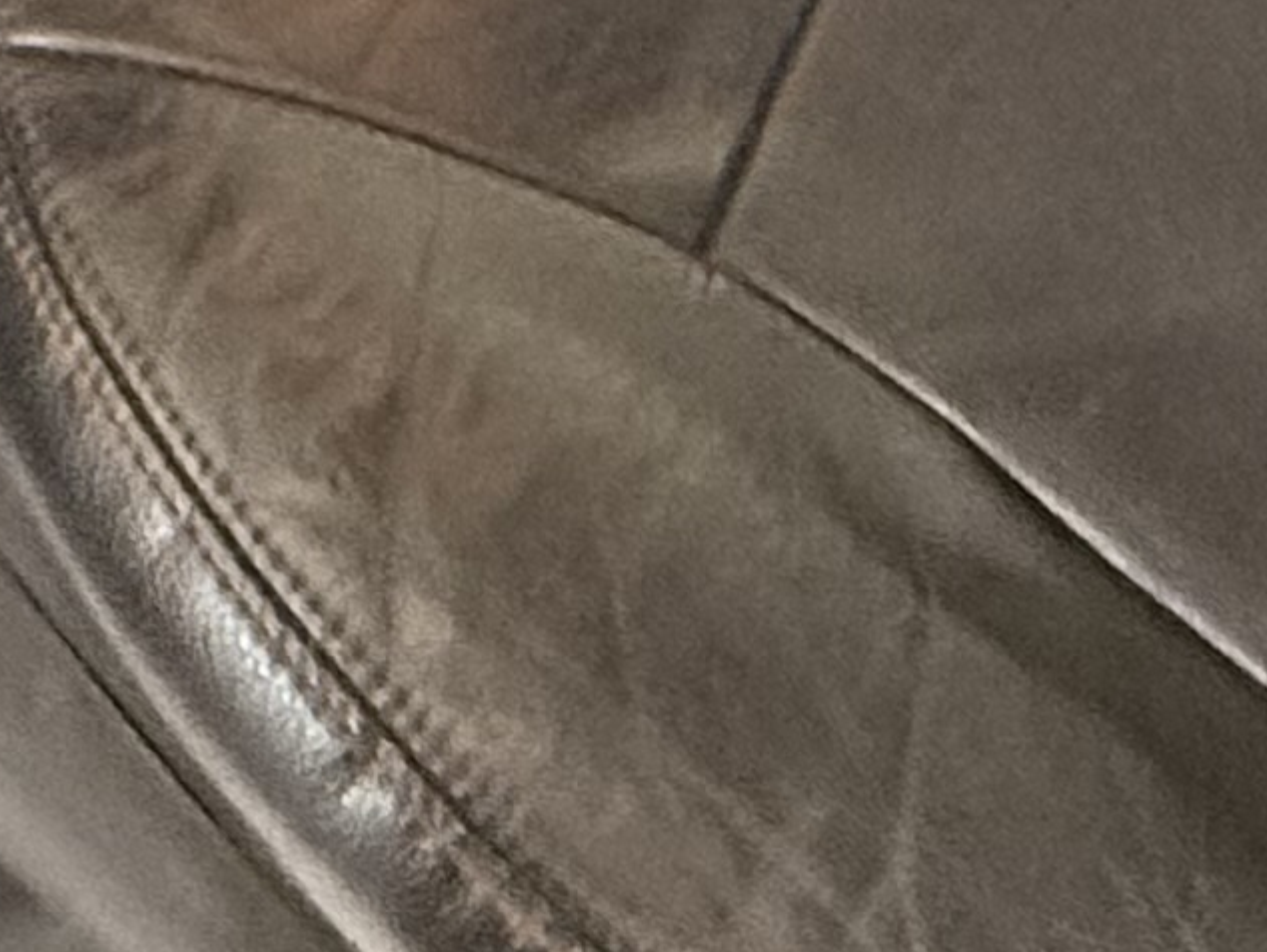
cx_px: 450
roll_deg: +0.5
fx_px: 3259
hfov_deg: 21.9
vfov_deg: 10.8
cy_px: -1952
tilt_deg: -34.2
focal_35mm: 89
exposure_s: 1/60
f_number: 2.2
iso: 500
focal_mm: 2.22
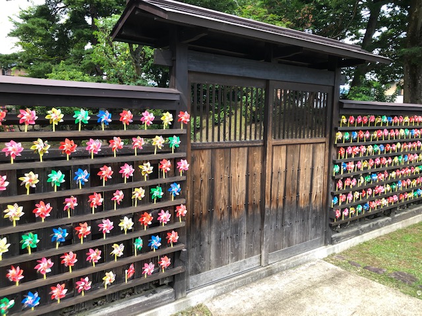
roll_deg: -0.6
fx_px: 341
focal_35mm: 28
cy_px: 158
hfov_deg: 63.4
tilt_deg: -7.0
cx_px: 211
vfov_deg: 49.7
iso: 20
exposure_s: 1/160
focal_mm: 3.99
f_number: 1.8
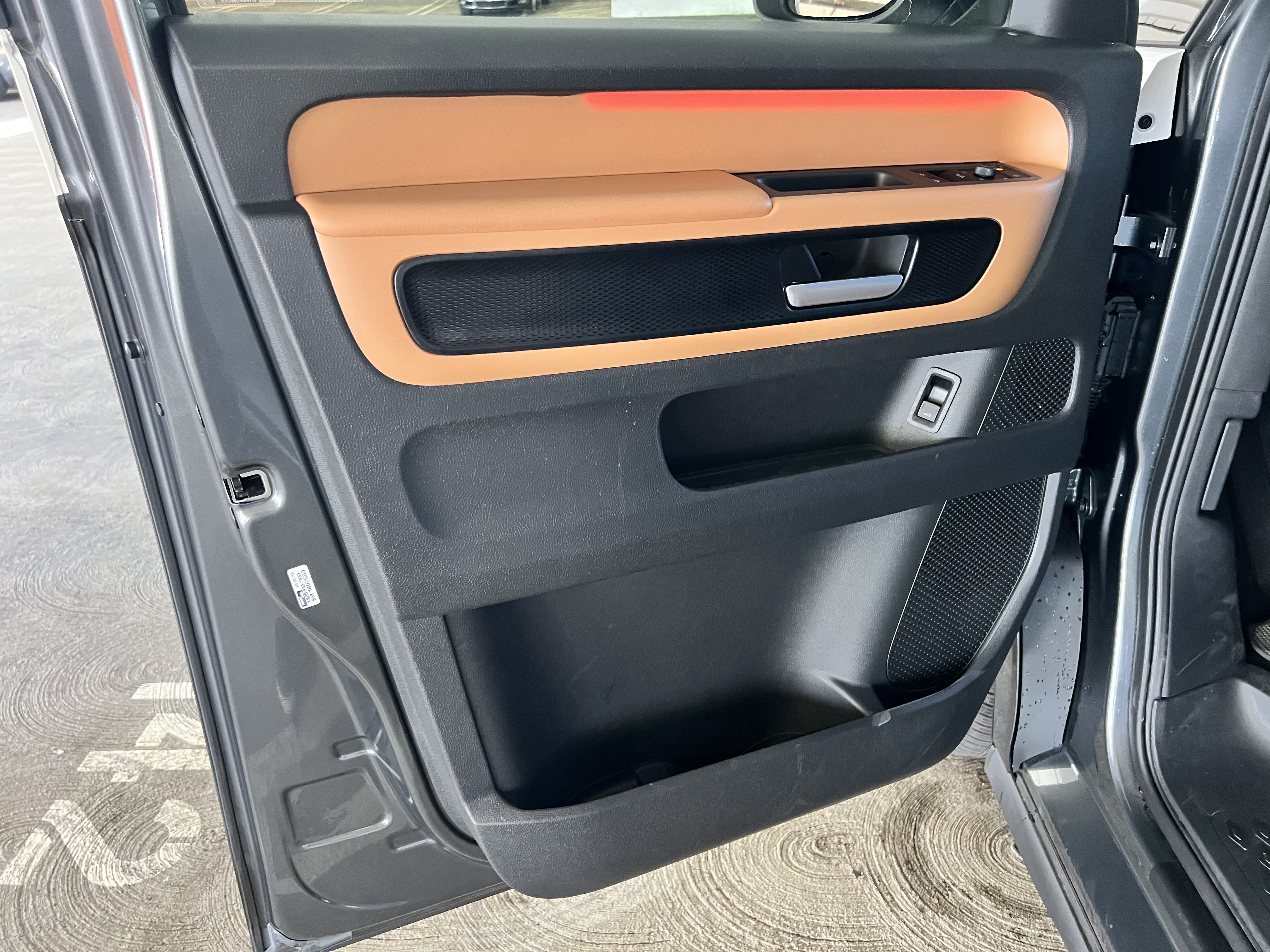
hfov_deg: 67.3
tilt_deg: -29.2
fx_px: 954
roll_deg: +1.7
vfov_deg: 53.1
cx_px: 635
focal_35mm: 26
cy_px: 476
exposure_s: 1/43
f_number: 1.5
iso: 500
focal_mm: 5.7
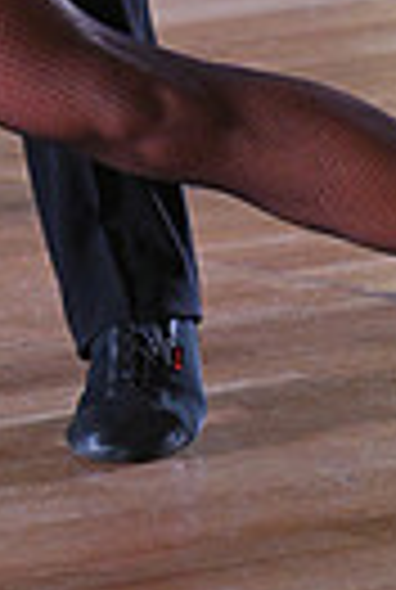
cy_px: -450
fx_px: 10504
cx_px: -434
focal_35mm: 640
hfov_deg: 2.2
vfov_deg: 3.2
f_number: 5.6
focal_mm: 145
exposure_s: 1/320
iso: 4000
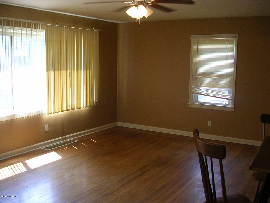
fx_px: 296
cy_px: 102
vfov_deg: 37.7
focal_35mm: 38
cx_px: 135
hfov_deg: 49.0
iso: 50
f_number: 2.8
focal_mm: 5.8
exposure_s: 1/42.9
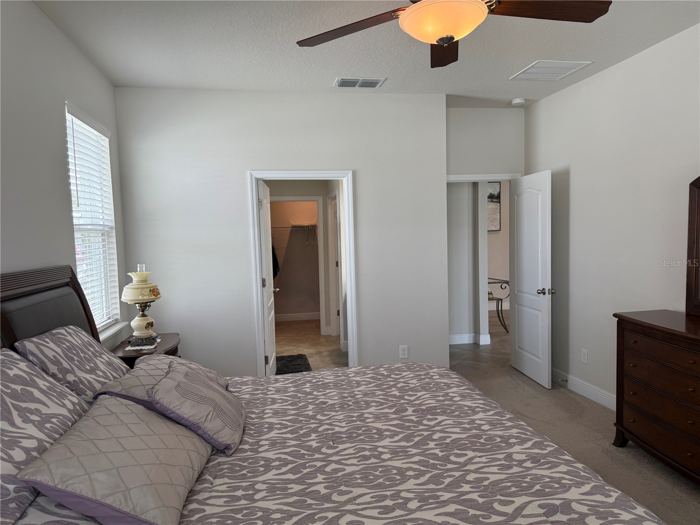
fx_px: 485
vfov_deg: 56.8
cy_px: 262
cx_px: 350
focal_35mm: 24
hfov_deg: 71.6
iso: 100
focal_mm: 6.76
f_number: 1.78
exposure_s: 1/212
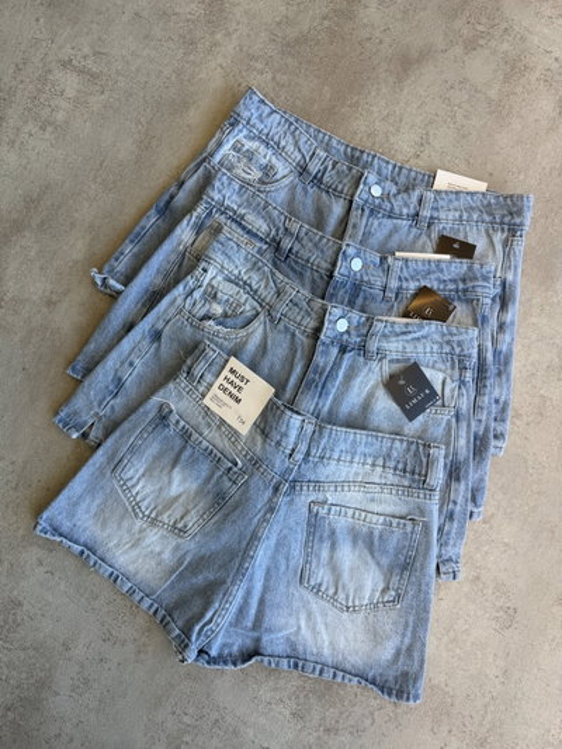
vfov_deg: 71.6
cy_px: 374
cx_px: 281
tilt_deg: -83.5
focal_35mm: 24
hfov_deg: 56.8
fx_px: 519
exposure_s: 1/407
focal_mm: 6.76
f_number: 1.78
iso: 80
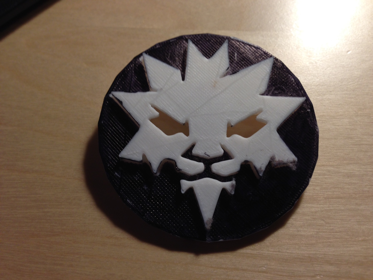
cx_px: 186
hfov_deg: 55.4
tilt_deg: -64.0
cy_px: 140
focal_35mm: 33
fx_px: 356
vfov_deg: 42.9
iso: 50
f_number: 2.4
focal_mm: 4.12
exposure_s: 1/40
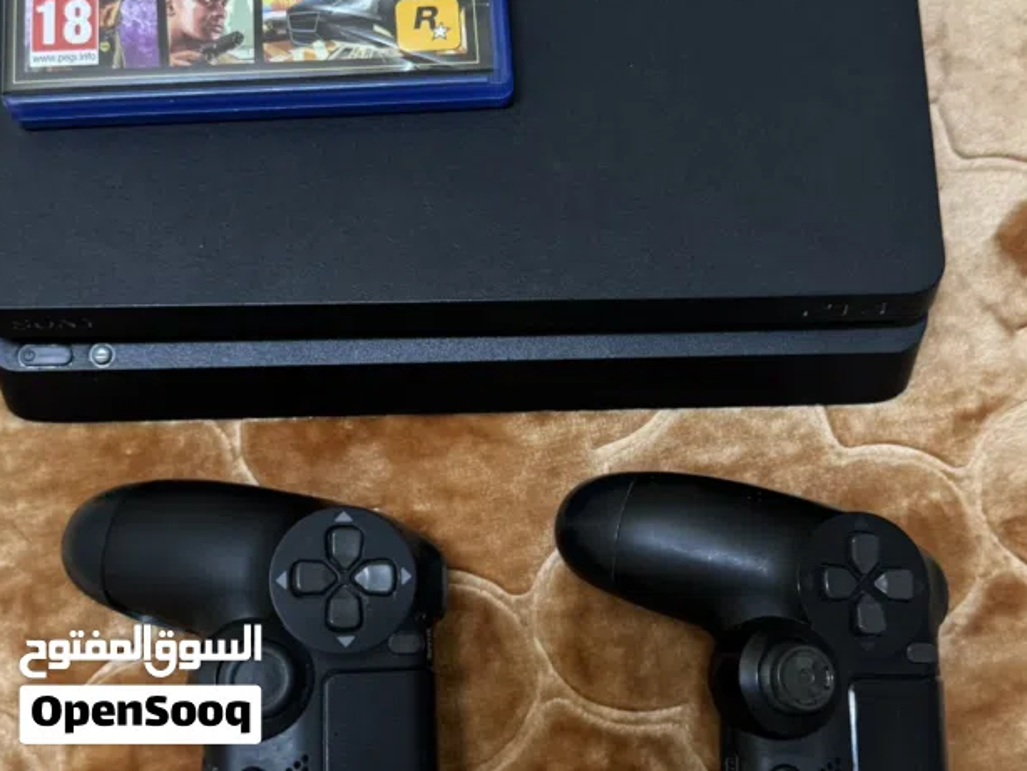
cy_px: 383
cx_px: 514
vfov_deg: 54.9
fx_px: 742
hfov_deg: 69.4
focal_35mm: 25
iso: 400
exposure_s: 1/50
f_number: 1.78
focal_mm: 6.76
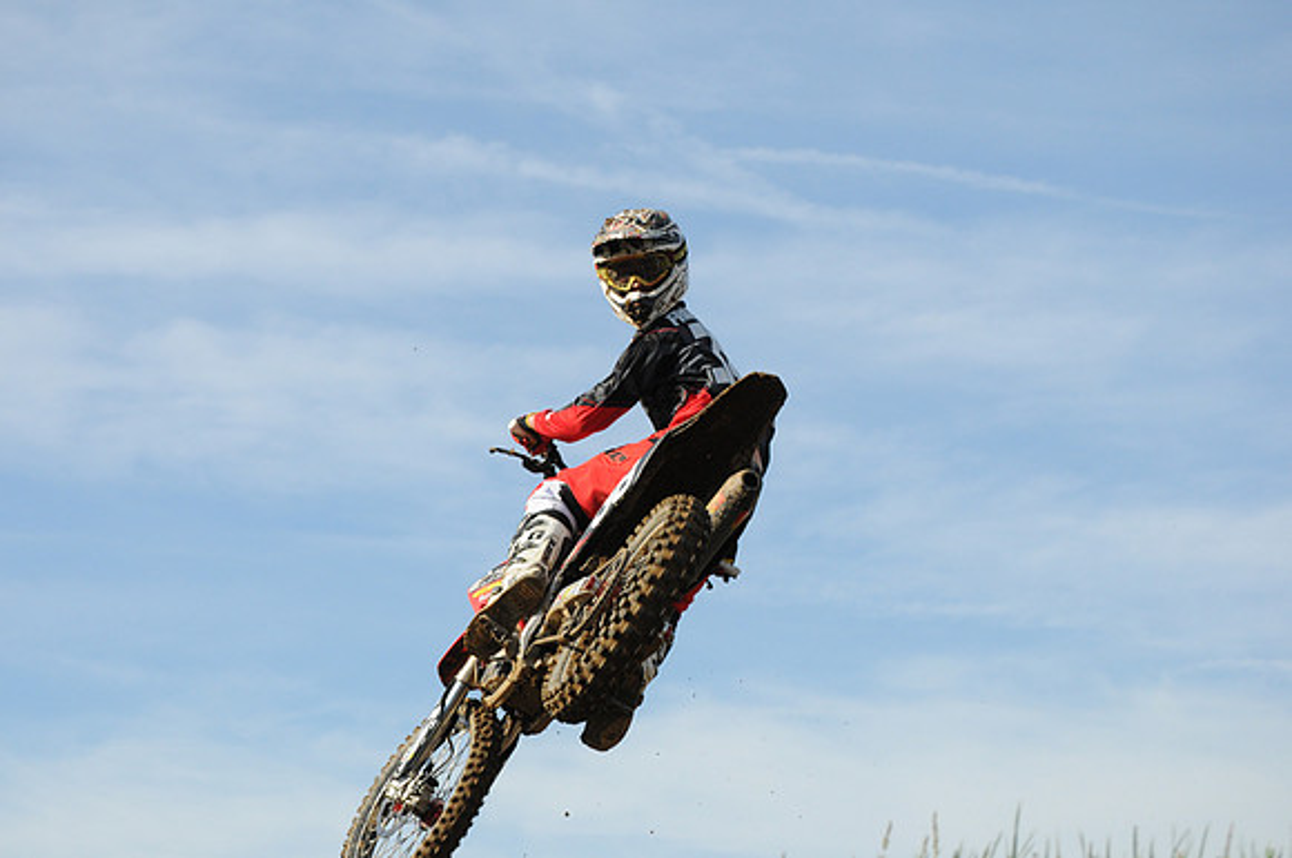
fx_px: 4408
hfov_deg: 16.7
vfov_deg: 11.1
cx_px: 646
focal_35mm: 123
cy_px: 429
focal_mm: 82
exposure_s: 1/1600
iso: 640
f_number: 8
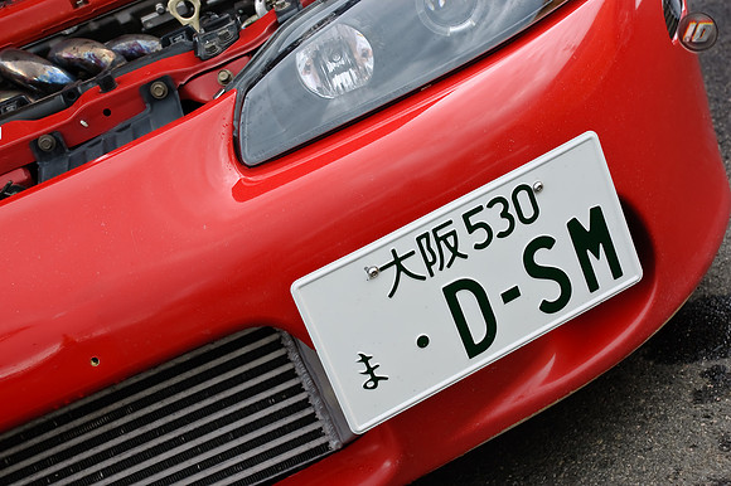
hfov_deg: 33.4
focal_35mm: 60
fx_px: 1218
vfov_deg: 22.6
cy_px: 243
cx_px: 366
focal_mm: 40
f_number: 7.1
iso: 200
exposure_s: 1/160
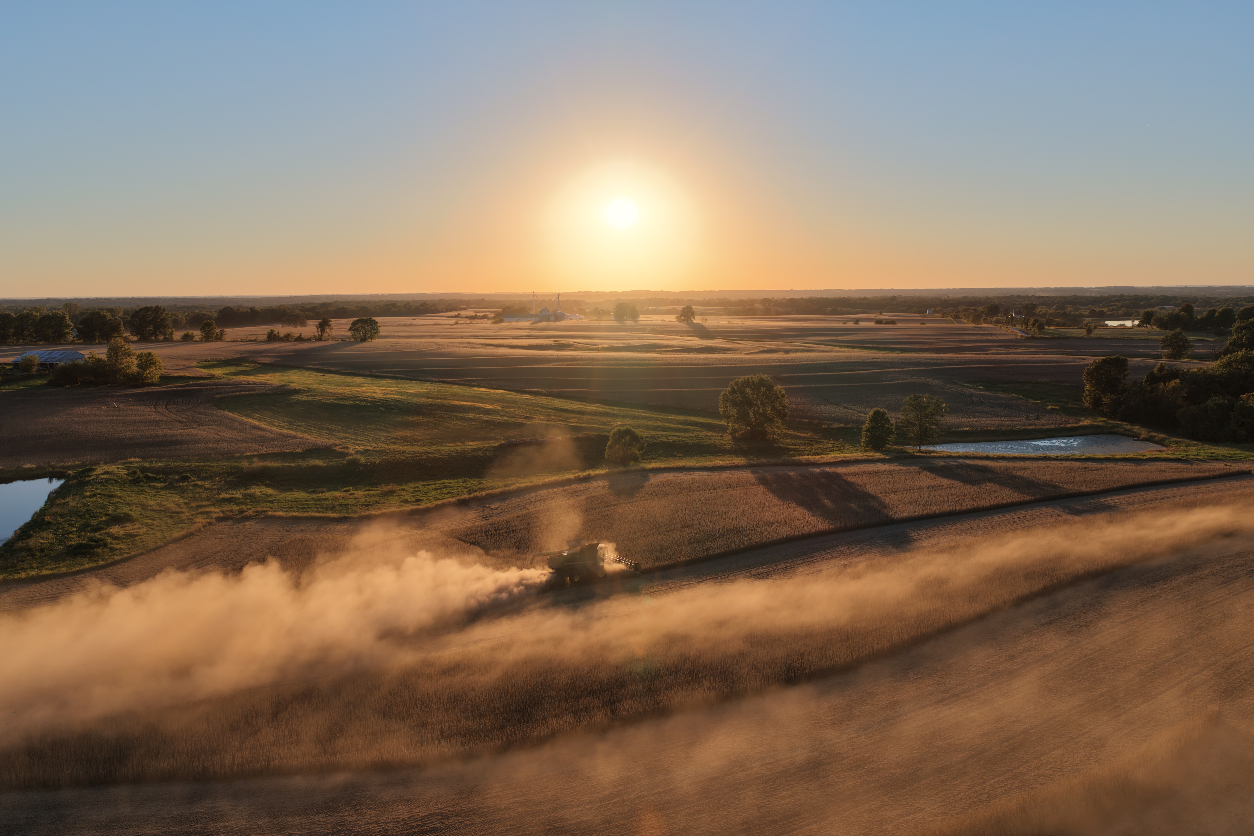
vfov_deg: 46.4
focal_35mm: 28
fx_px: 975
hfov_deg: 65.5
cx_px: 627
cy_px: 418
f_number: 2.8
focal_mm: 14.45
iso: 100
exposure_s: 1/640
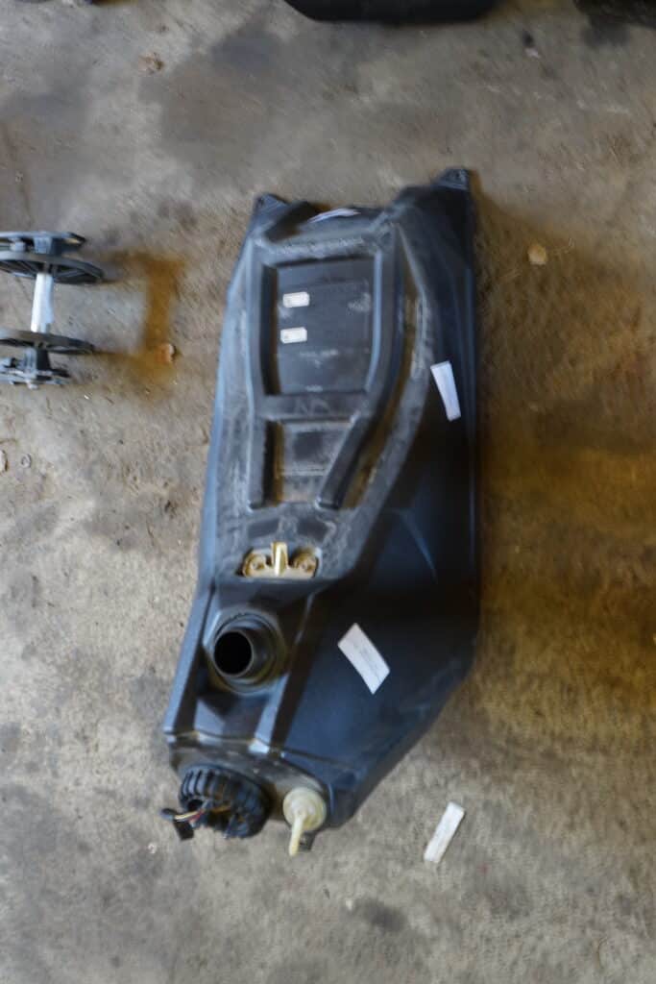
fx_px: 738
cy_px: 492
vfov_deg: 67.4
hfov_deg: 47.9
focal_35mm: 27
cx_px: 328
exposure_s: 1/5
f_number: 7.1
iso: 400
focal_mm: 18
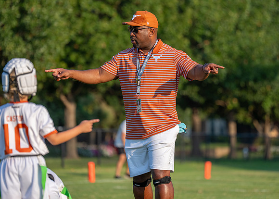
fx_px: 1491
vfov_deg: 7.6
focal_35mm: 188
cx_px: 152
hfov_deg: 10.7
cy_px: 95
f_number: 2.8
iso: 250
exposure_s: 1/3200
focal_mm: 149
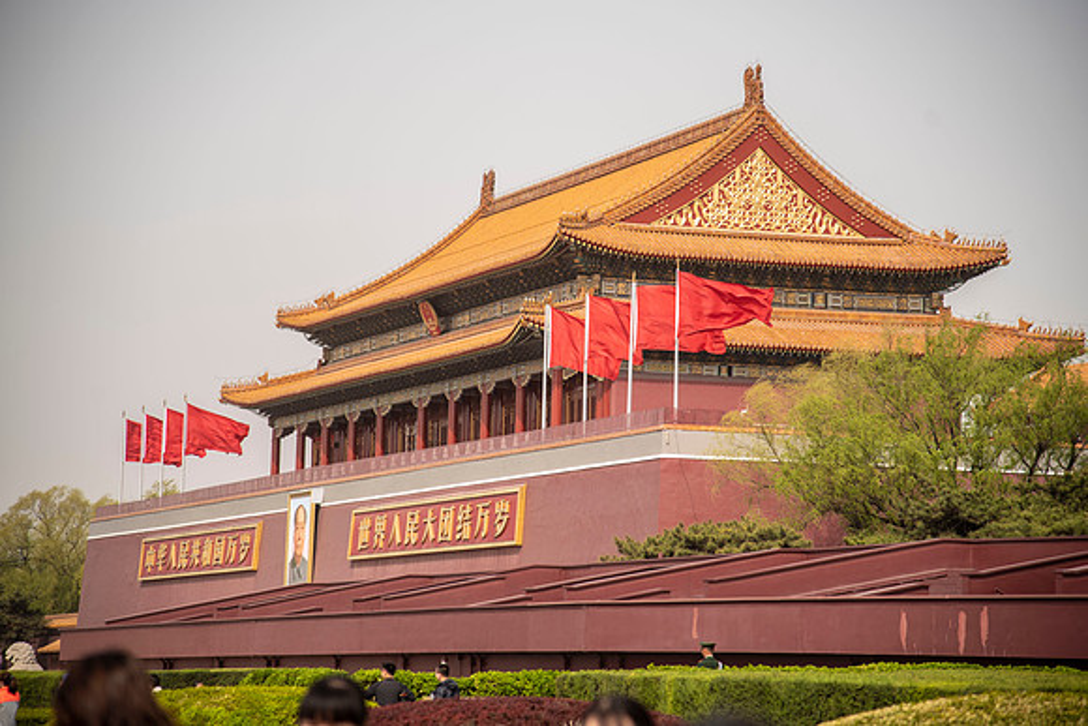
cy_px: 363
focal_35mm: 120
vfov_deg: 11.4
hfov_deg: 17.1
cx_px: 544
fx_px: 3627
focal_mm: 120
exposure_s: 1/320
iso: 100
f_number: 4
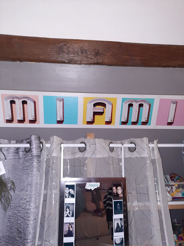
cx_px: 92
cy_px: 123
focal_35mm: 25
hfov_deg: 54.9
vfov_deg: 69.4
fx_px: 177
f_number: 2
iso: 800
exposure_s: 1/20
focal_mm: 4.6
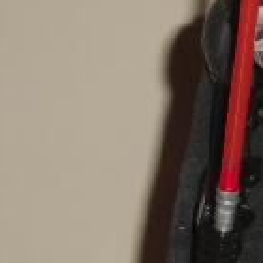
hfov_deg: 8.0
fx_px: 1839
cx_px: 400
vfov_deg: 8.2
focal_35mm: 214
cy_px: 203
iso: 200
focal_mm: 9.4
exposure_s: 1/60
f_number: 3.8
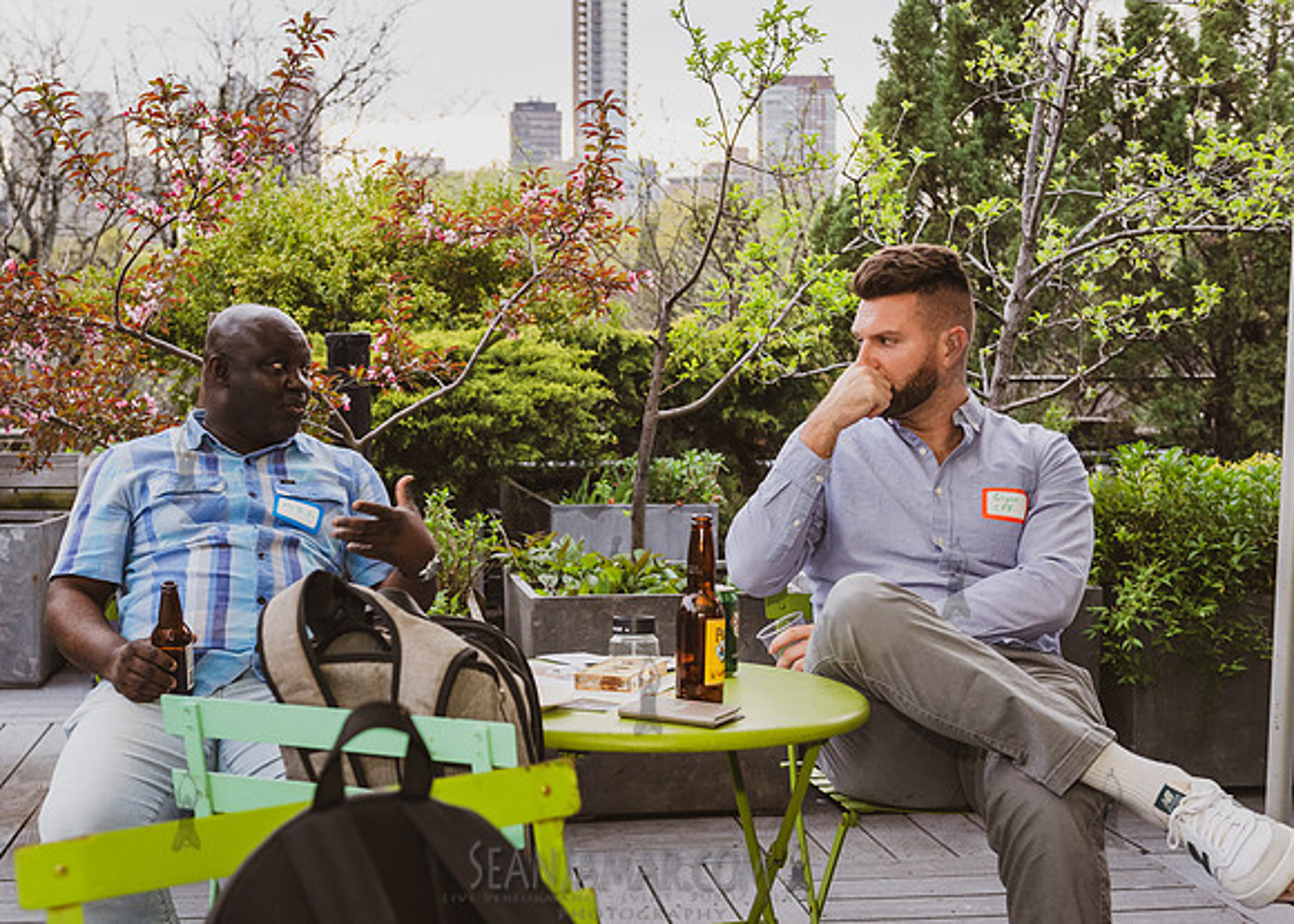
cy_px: 469
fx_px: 1759
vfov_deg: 29.4
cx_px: 526
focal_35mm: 48
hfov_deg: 40.2
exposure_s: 1/160
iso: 1000
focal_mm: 40
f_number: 3.5
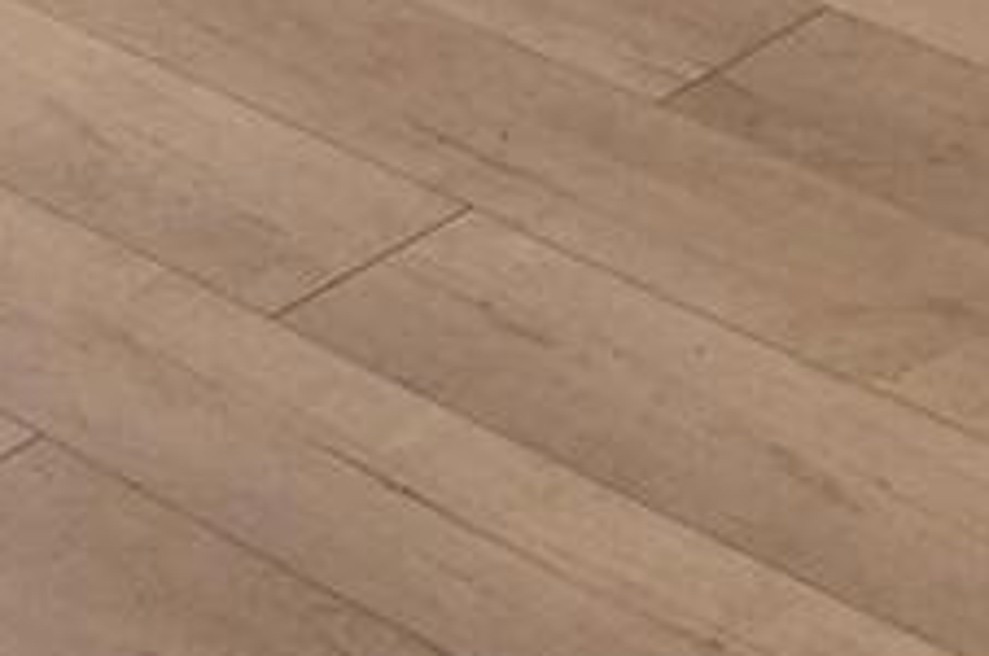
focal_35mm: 166
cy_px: -1255
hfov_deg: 12.4
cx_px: 298
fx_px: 4554
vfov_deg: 7.4
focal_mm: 4.69
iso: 160
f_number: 1.8
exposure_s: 1/120
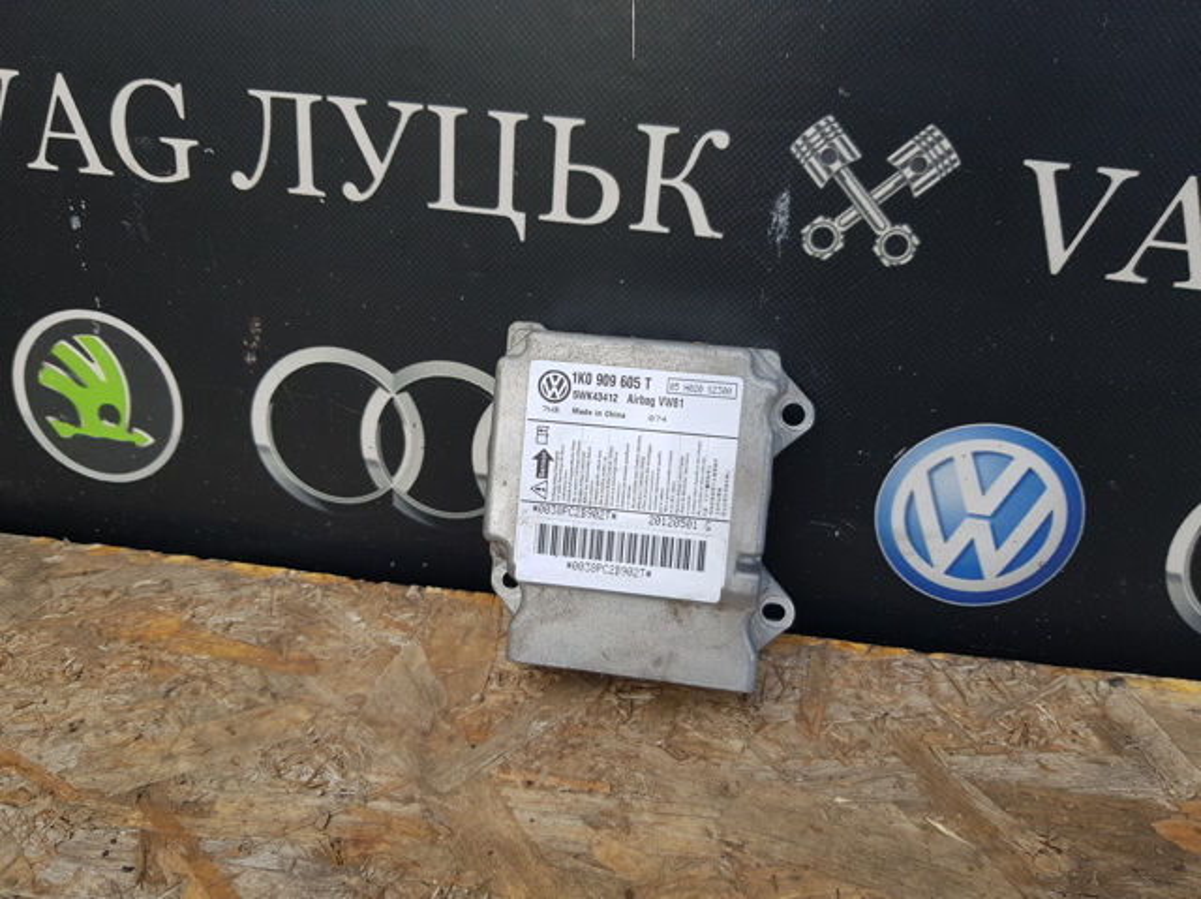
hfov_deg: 67.3
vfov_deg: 53.0
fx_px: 901
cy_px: 450
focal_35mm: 26
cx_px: 600
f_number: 1.7
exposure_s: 1/487
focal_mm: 4.2
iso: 40
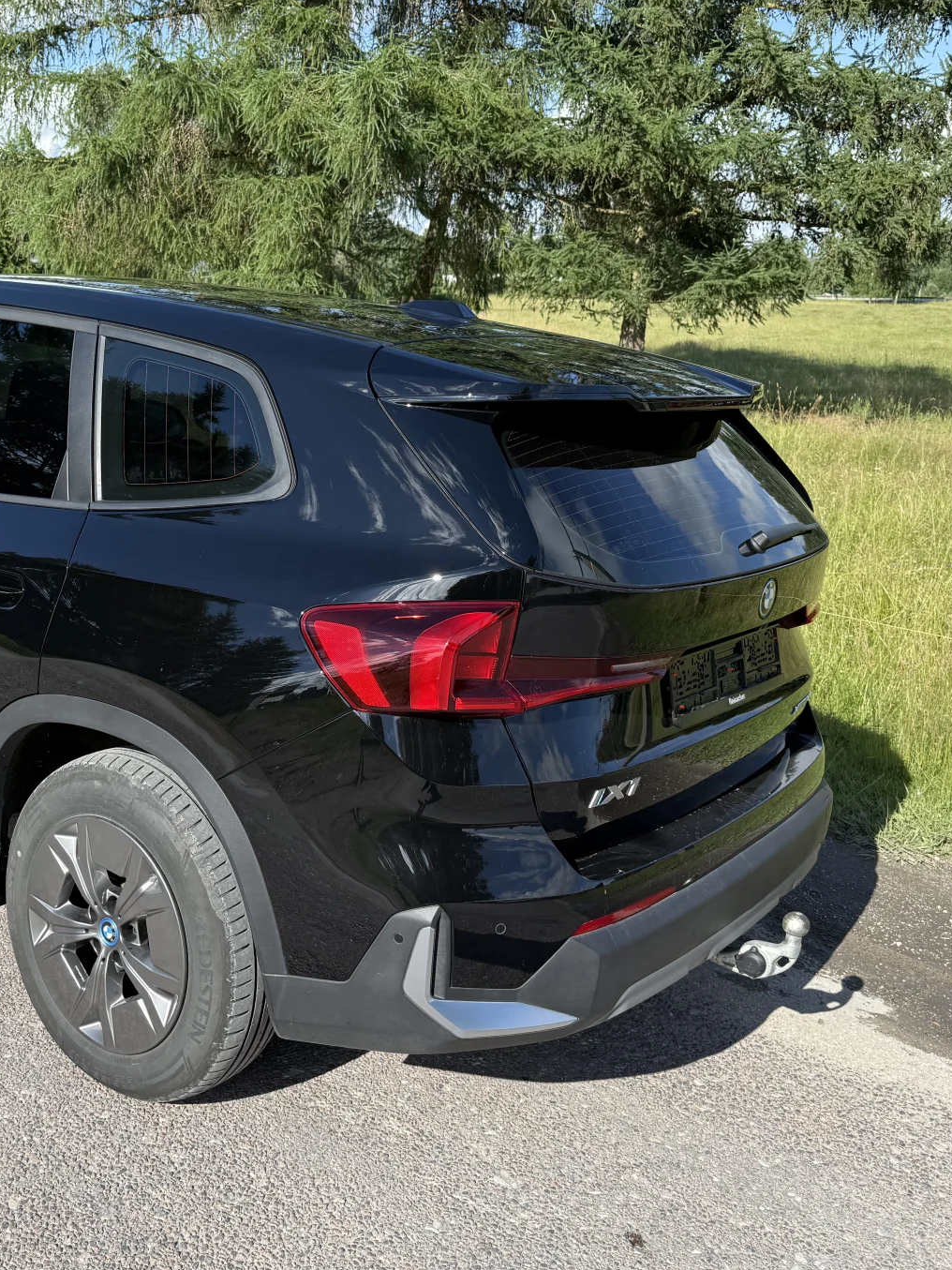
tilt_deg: -12.7
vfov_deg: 54.0
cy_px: 628
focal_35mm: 34
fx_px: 1247
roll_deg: +0.0
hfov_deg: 40.8
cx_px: 260
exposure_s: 1/2169
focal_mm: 6.76
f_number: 1.78
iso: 80
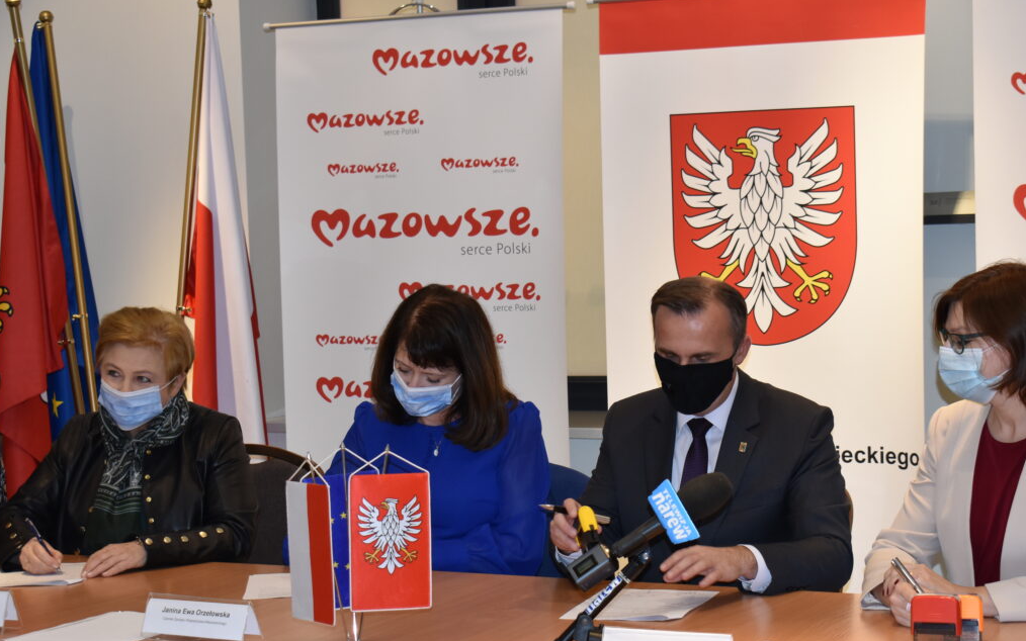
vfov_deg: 17.1
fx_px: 2125
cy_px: 400
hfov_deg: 27.1
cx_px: 582
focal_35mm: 76
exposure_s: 1/125
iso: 560
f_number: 5.6
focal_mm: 42
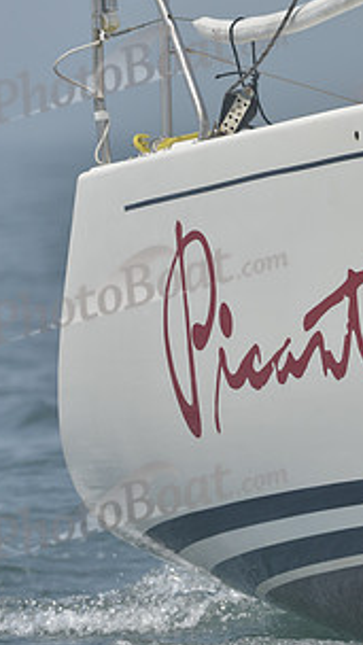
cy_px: 151
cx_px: 398
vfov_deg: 3.6
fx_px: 10250
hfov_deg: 2.0
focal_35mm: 599
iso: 280
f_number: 10
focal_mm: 300
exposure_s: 1/1000
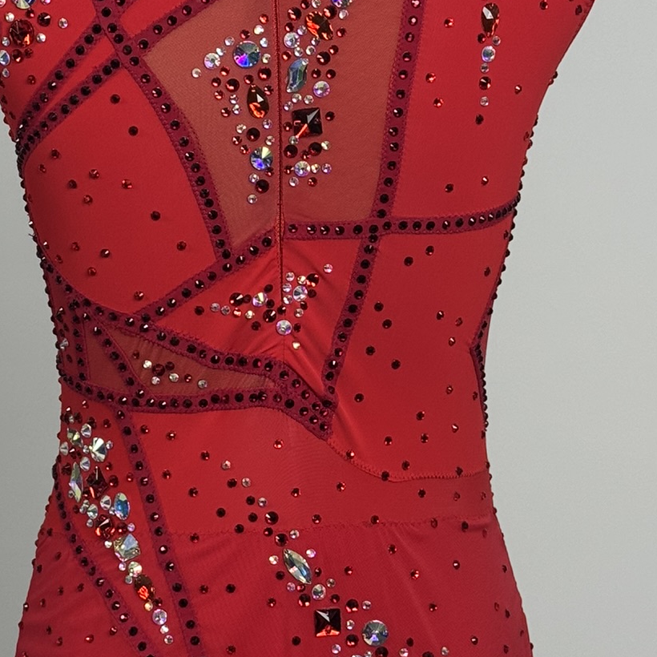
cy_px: 361
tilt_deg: -6.3
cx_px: 281
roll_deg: -0.3
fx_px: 2276
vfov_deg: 16.4
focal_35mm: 106
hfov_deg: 16.4
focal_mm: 6.76
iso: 100
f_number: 1.78
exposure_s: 1/100
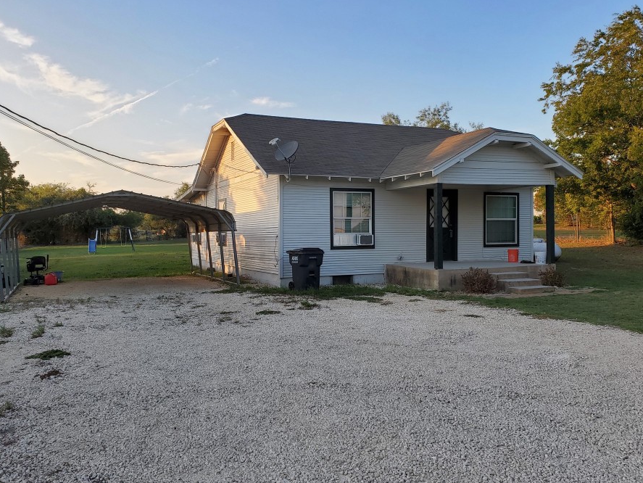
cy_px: 242
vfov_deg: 46.8
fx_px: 557
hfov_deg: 59.9
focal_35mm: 30
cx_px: 318
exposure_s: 1/312
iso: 50
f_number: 2.4
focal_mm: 4.3
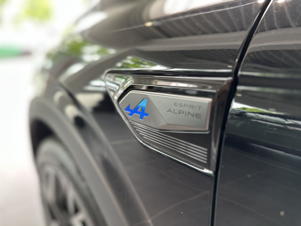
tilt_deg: -15.8
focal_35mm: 24
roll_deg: -0.7
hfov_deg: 71.6
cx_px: 150
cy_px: 113
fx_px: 209
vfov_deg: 56.8
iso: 250
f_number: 1.78
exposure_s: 1/119
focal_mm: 6.86
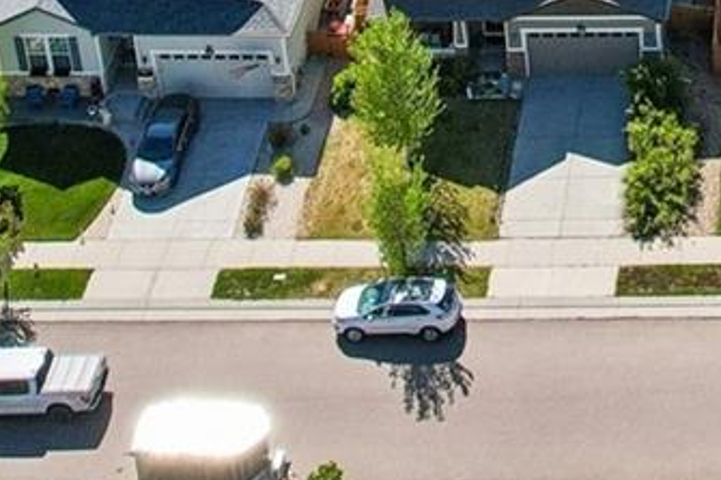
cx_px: 913
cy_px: -648
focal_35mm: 105
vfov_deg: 11.1
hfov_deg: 18.3
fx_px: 2102
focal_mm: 8.4
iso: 160
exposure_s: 1/3000
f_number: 2.8
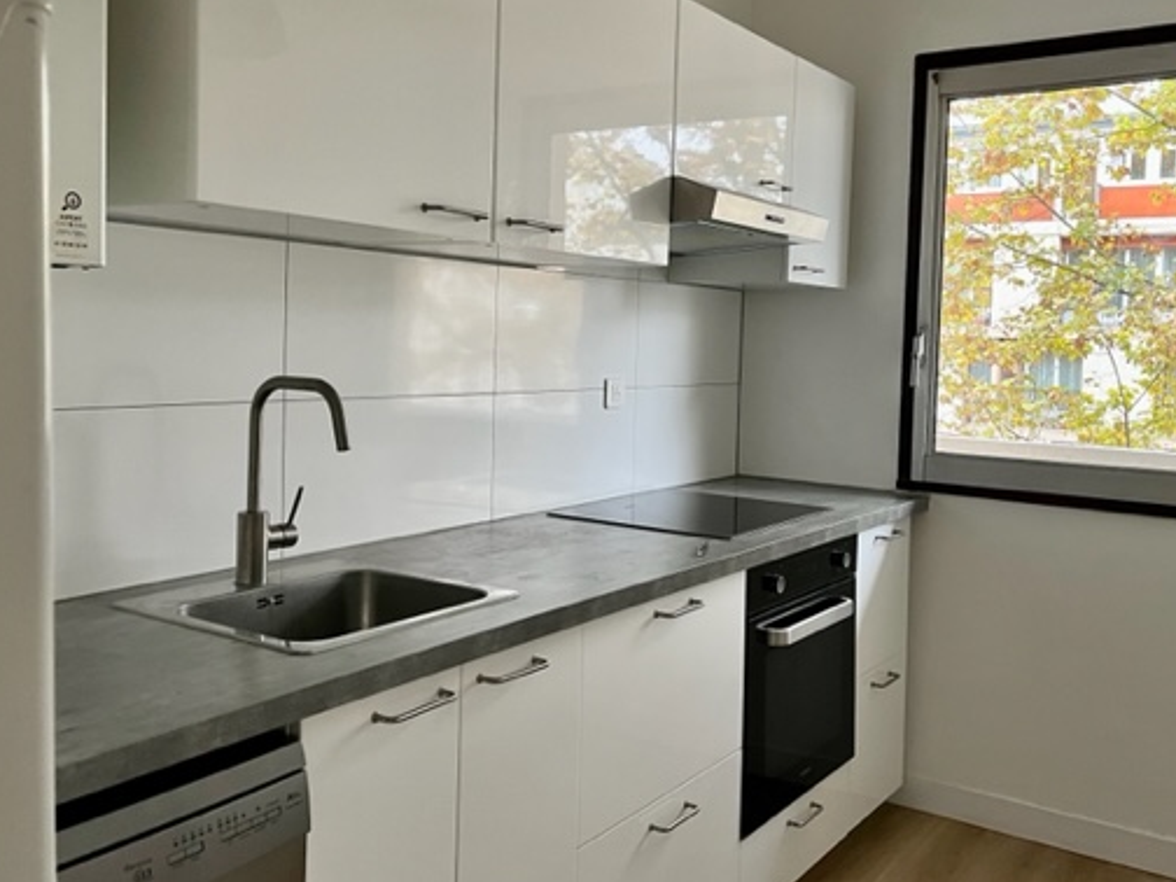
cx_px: 639
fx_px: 1121
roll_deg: -1.7
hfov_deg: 55.3
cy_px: 385
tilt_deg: -1.9
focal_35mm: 33
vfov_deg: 42.9
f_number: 1.6
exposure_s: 1/60
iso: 250
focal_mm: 5.1
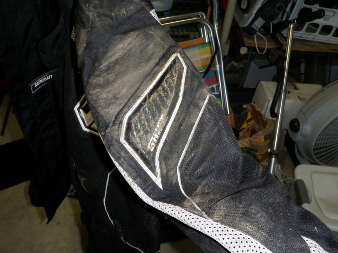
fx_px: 322
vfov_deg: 42.9
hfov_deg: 55.1
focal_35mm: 33
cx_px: 144
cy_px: 126
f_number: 3.5
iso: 100
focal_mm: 5
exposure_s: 1/30
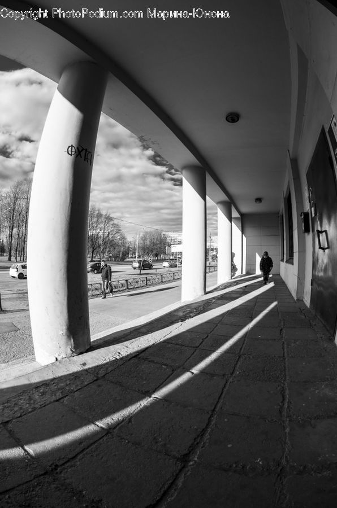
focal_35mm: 15
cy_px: 254
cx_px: 168
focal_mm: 10
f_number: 8
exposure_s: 1/320
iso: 200
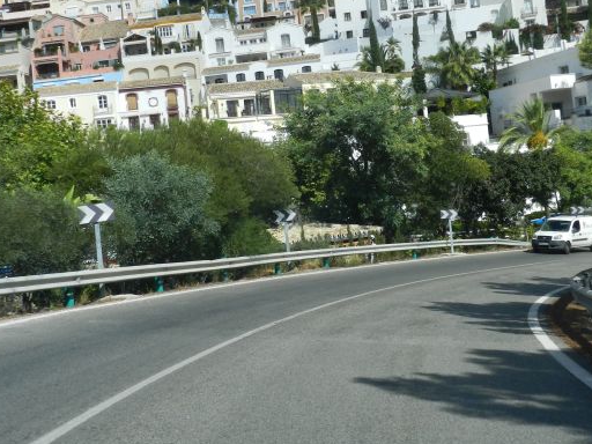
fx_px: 855
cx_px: 283
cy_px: 157
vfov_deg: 29.0
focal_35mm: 50
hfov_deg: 38.2
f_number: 4
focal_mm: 5.6
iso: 160
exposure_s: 1/1250
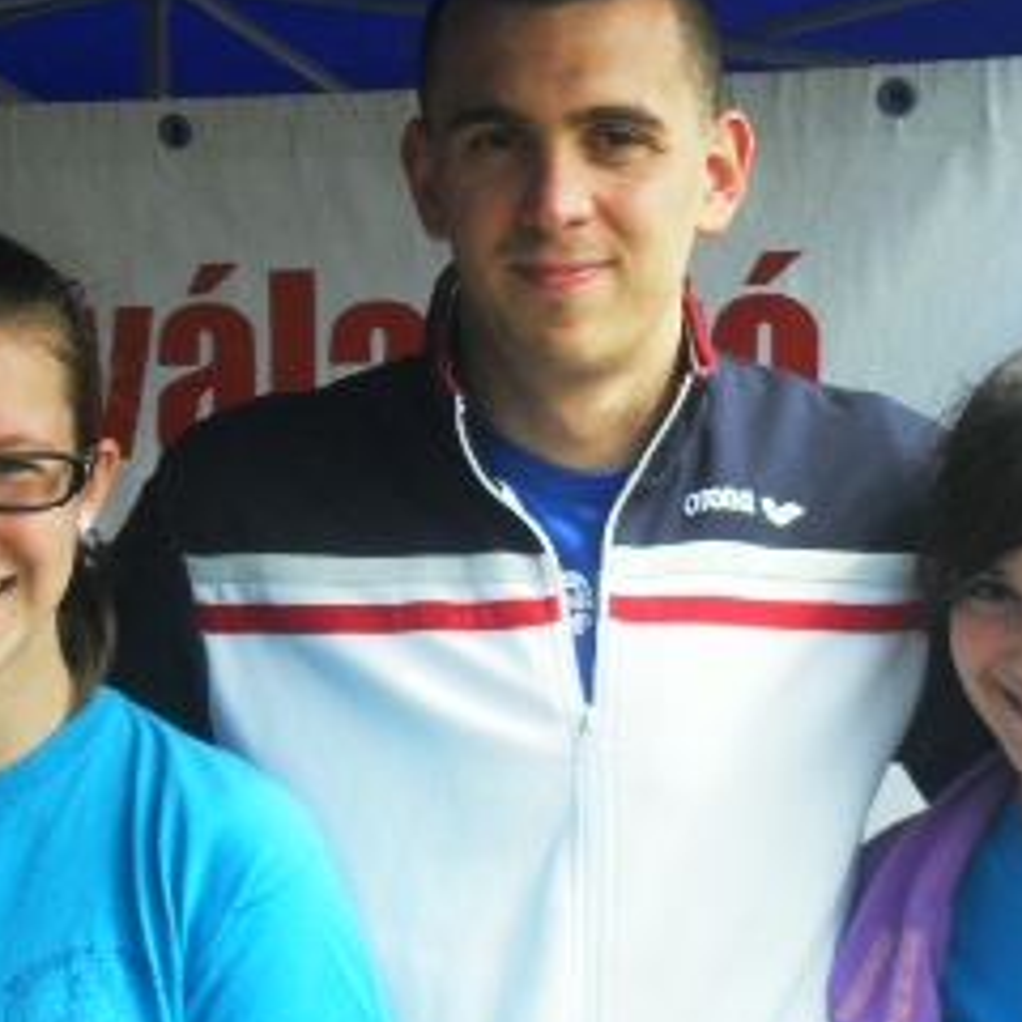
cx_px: 485
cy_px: 492
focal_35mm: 108
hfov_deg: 16.1
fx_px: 3607
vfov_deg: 16.1
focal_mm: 11.7
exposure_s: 1/250
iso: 100
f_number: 4.6
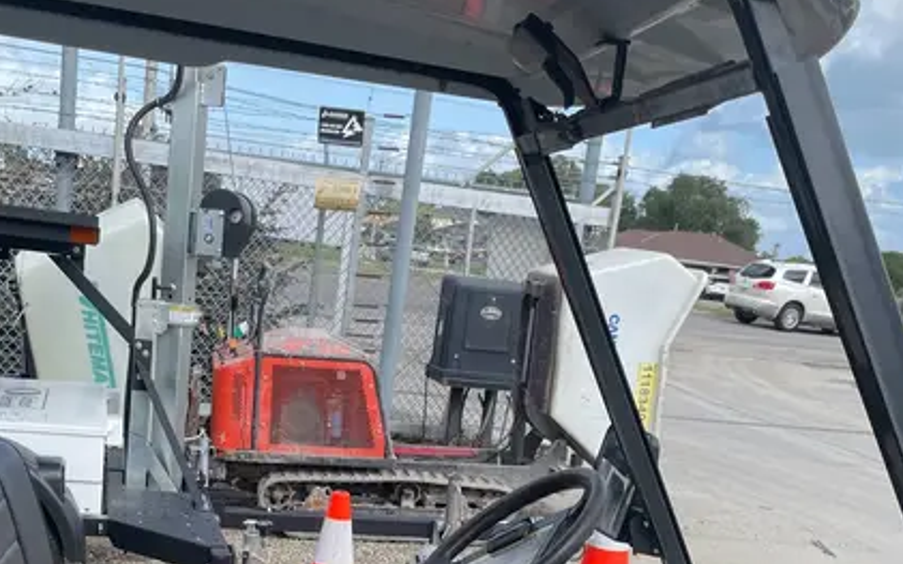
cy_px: 556
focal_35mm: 48
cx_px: 373
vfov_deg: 25.6
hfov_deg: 41.7
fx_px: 1181
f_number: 1.6
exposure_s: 1/1916
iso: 32
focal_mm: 4.2
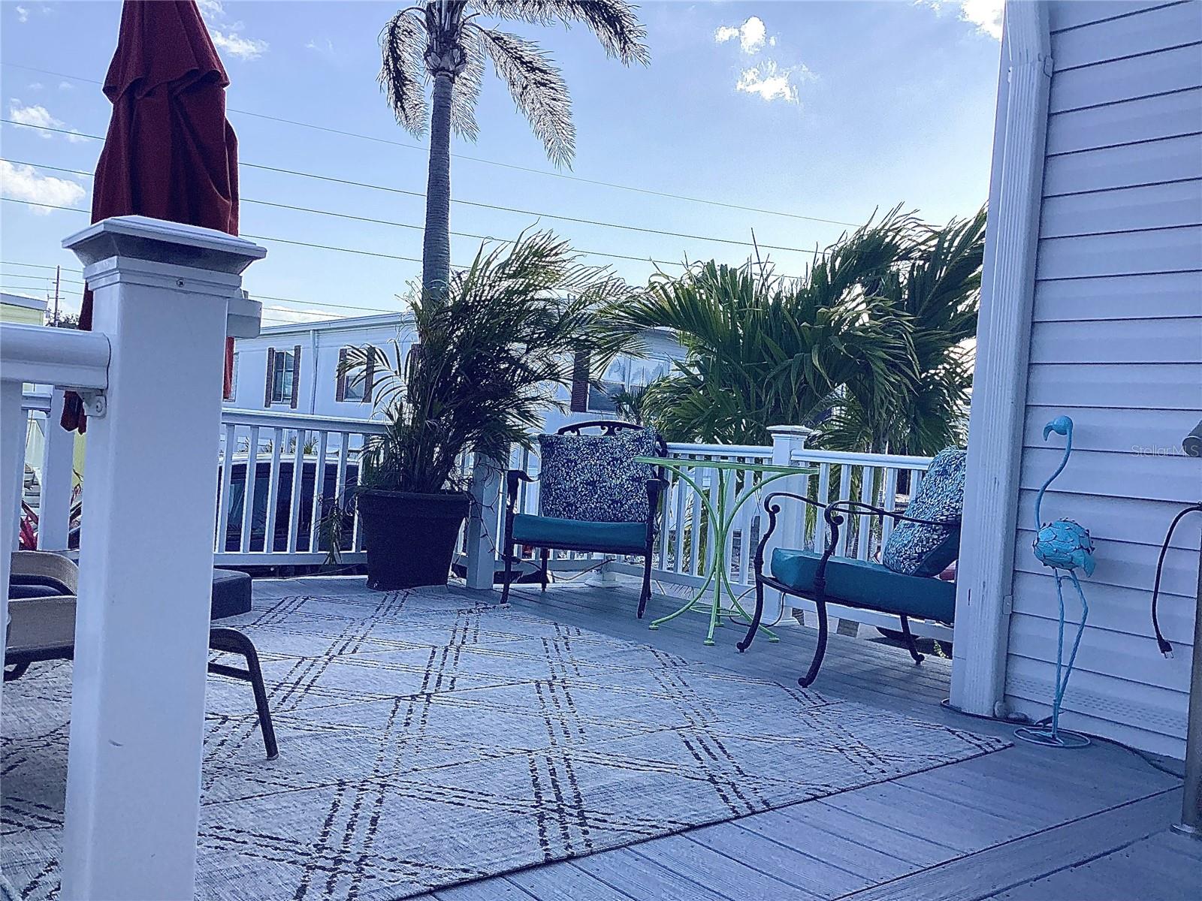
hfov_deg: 58.4
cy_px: 450
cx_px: 601
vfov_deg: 45.4
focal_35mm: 31
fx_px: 1076
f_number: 2.4
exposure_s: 1/1087
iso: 25
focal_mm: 3.3
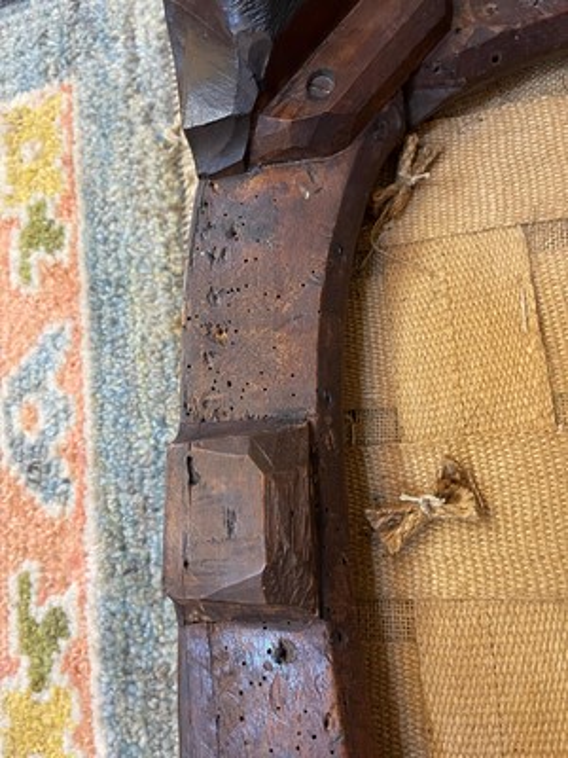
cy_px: 379
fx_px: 547
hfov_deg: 54.9
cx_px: 284
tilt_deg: -71.9
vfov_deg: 69.4
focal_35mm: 25
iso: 250
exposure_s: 1/50
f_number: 1.6
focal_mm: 5.1
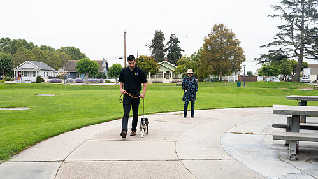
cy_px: 99
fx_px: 354
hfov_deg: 48.3
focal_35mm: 42
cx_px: 150
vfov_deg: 28.4
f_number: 4
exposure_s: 1/500
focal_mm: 34.5
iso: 640
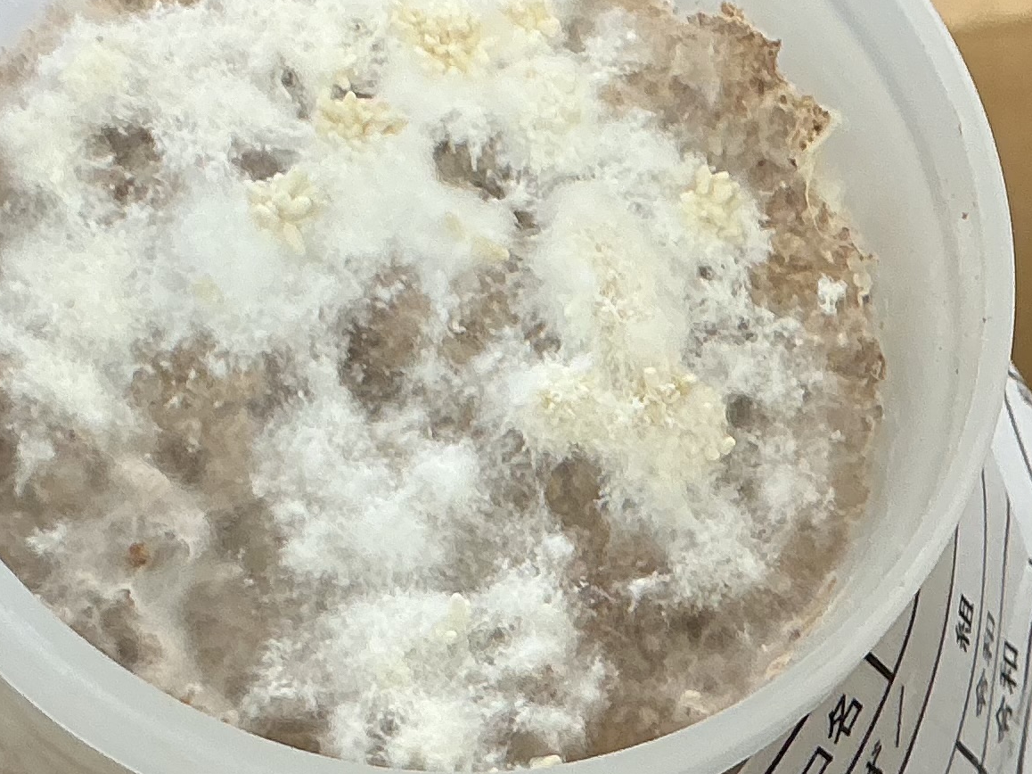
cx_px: 395
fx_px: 3010
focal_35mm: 101
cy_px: 430
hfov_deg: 19.4
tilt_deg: -39.3
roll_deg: +5.7
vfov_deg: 14.6
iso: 40
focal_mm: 3
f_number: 1.8
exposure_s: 1/60
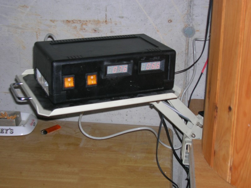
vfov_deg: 25.2
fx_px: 421
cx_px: 126
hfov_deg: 33.2
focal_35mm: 58
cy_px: 94
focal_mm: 9.7
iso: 55
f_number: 3.5
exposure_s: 1/60.1
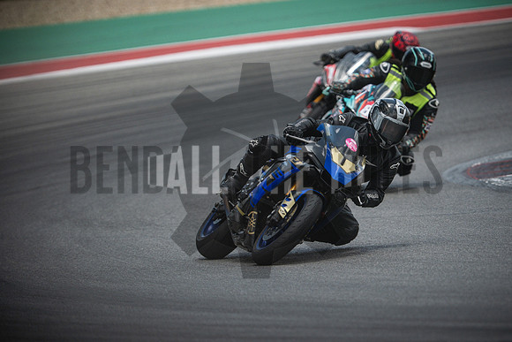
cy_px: 171
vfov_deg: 3.3
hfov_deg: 4.9
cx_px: 256
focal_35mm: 420
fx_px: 5974
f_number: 2.8
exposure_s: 1/4000
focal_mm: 280
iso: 640
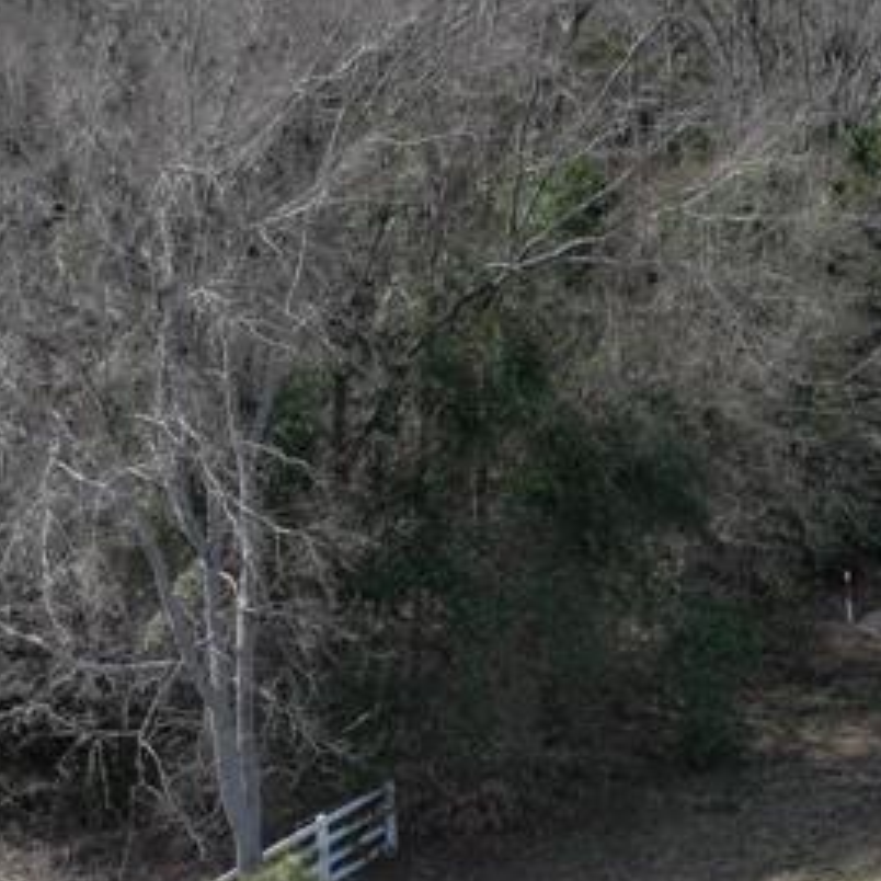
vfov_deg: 21.3
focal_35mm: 81
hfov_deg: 21.1
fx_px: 2332
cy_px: 334
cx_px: 710
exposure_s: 1/250
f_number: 7.1
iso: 117
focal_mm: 12.29
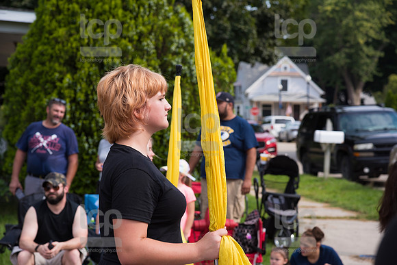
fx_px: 1081
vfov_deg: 14.0
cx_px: 198
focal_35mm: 98
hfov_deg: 20.8
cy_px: 132
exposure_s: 1/500
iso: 280
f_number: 6.3
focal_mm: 98
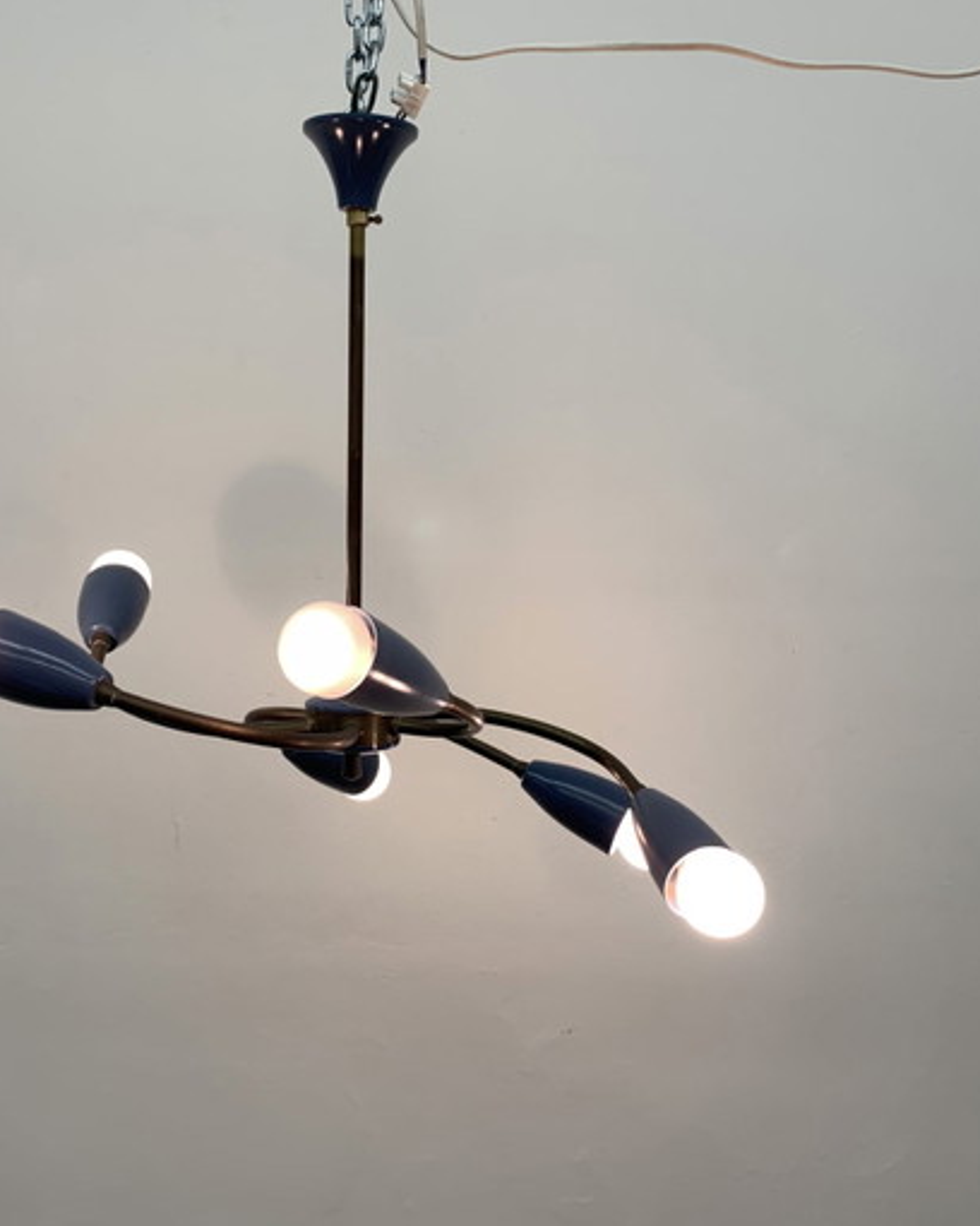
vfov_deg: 52.8
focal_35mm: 34
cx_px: 382
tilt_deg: -2.8
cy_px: 609
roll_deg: -1.0
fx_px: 1233
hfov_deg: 43.1
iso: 32
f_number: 1.8
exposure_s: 1/100
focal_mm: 4.25
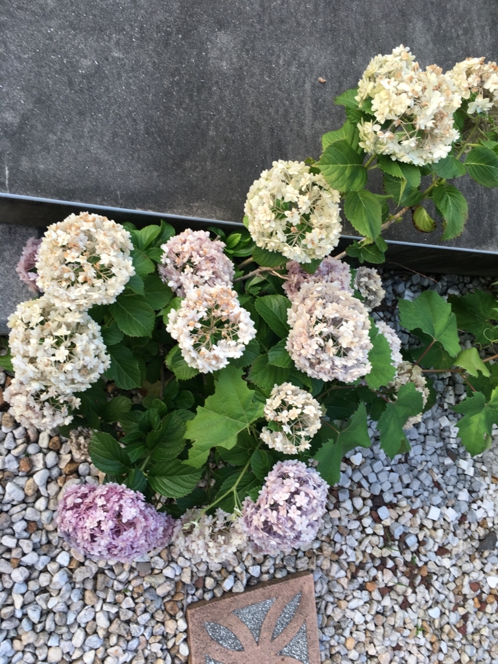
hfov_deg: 48.2
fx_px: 556
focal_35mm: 29
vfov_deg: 61.7
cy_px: 332
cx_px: 249
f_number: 2.2
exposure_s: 1/60
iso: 25
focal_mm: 4.15
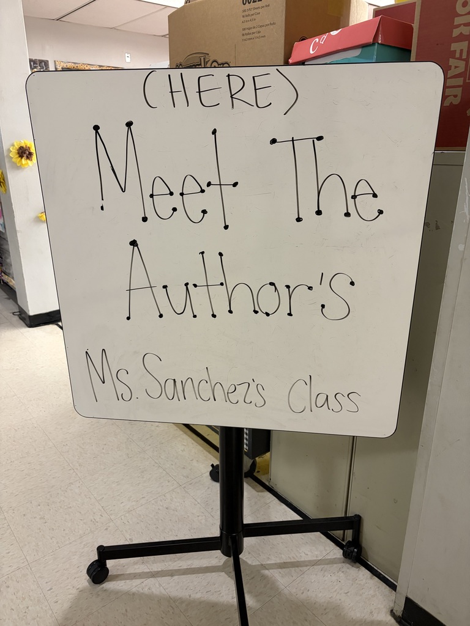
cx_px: 235
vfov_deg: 67.3
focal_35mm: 26
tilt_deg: -18.7
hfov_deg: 53.1
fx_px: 471
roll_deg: +0.8
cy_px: 313
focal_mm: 5.96
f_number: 1.6
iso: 200
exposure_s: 1/60
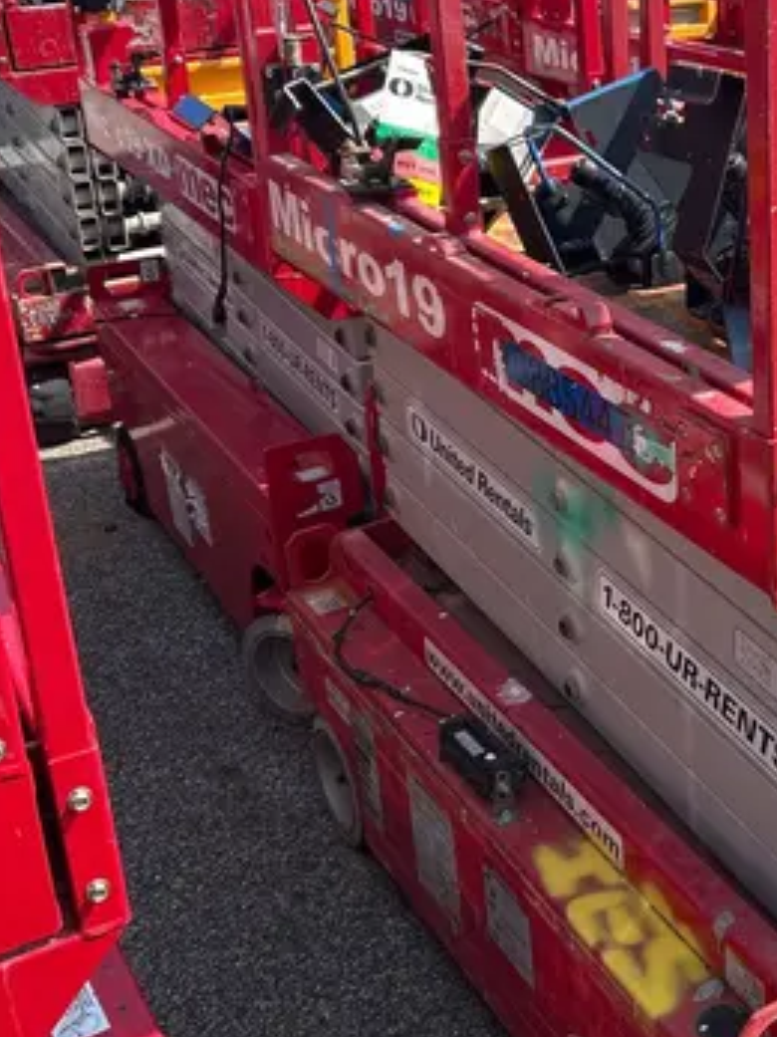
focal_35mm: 55
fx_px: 1647
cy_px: 363
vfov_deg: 34.7
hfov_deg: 25.2
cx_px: 780
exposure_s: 1/2045
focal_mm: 5.7
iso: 50
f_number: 1.5
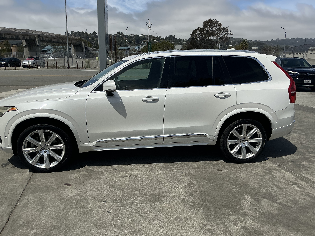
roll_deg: +0.6
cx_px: 158
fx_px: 255
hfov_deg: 63.4
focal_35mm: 28
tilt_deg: -13.1
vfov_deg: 49.7
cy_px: 118
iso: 25
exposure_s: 1/4405
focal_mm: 3
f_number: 1.8
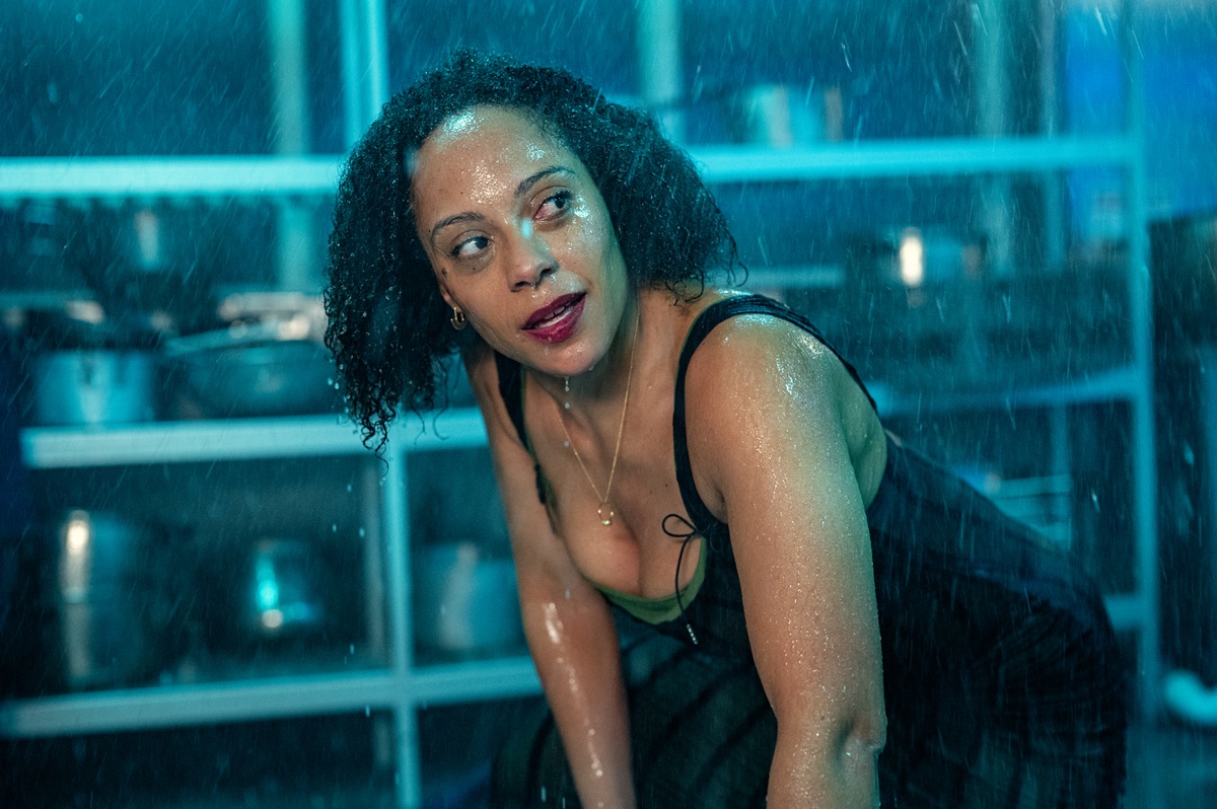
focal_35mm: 50
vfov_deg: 26.9
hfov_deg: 39.6
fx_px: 1689
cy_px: 404
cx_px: 608
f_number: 2.2
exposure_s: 1/320
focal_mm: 50
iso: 5000
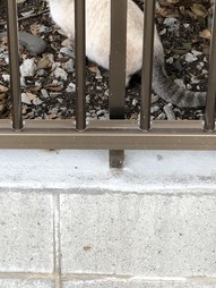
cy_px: 41
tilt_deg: -31.5
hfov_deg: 14.6
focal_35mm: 101
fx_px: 839
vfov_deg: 19.2
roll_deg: +1.9
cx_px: 47
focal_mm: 6.6
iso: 20
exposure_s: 1/30
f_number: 2.8
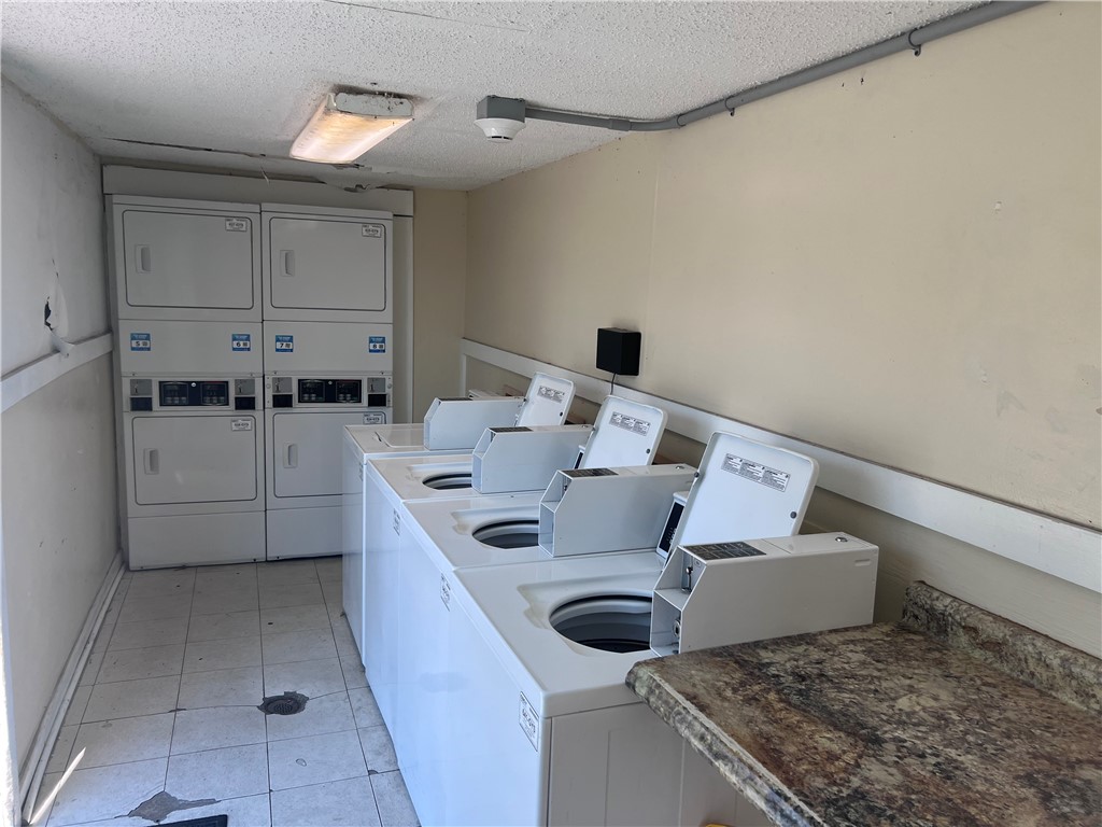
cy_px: 414
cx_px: 551
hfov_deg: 67.3
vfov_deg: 53.1
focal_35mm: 26
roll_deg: -2.4
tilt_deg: -9.0
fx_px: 828
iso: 50
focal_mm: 5.7
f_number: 1.5
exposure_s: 1/628
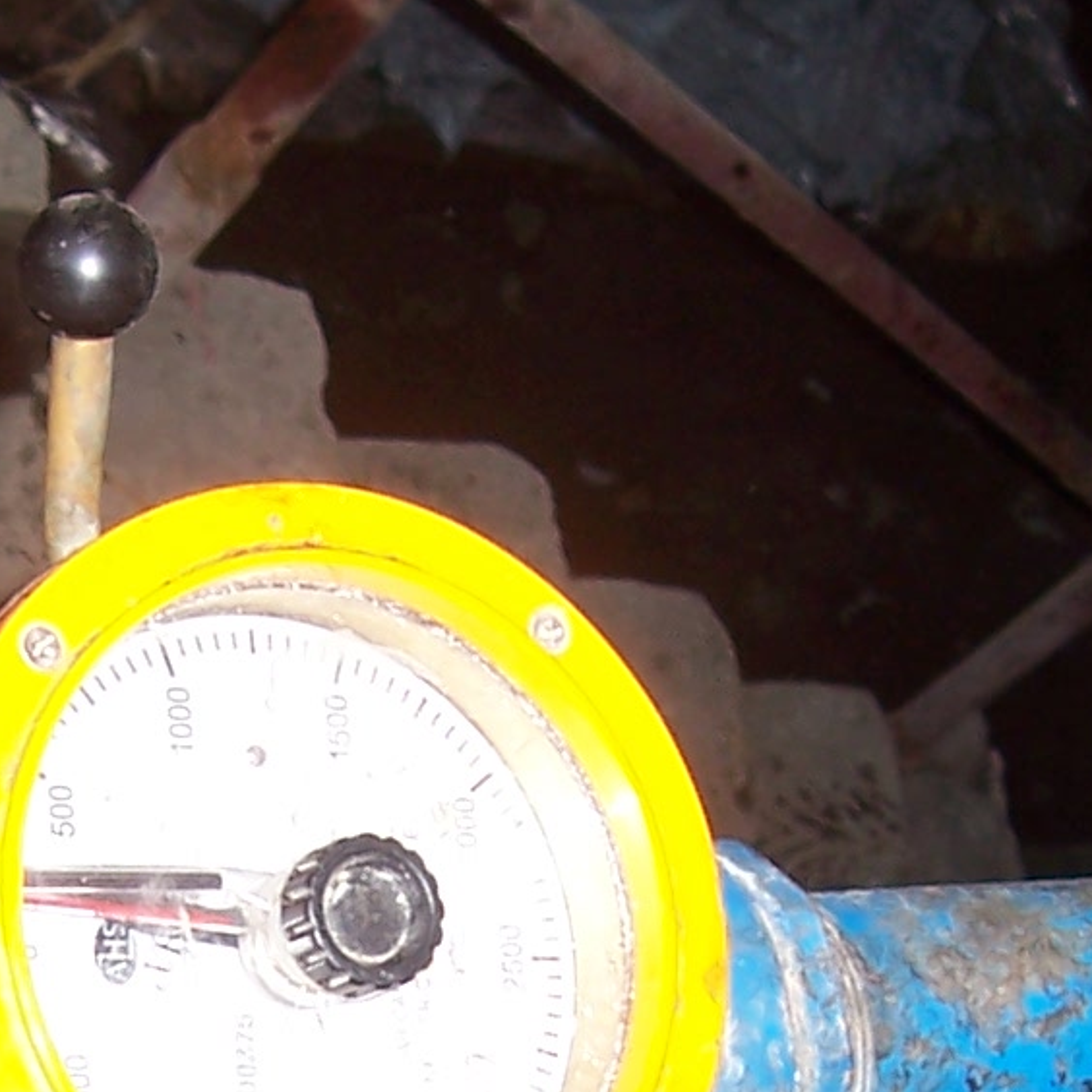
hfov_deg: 13.4
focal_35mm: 130
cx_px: 217
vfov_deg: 13.1
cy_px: 1266
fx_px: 4640
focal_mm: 6
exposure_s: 1/60
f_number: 3
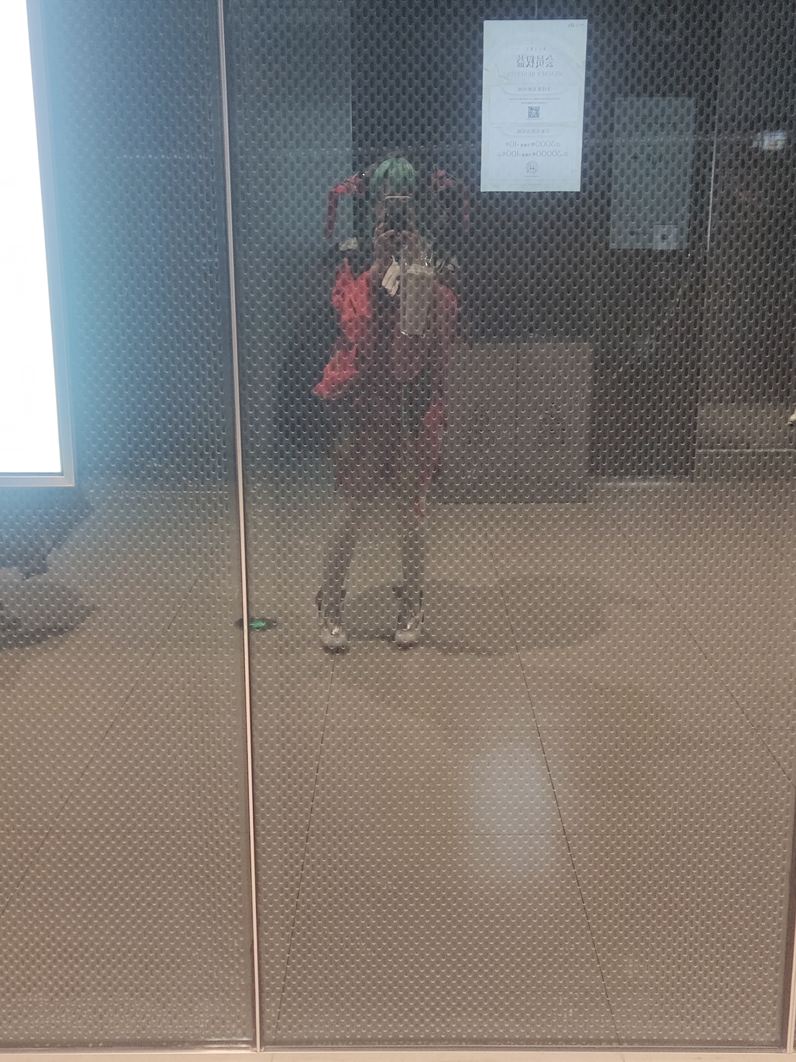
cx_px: 398
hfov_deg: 35.1
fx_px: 1257
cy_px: 531
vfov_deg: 45.8
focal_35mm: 41
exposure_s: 1/33
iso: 203
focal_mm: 4.71
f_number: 1.79
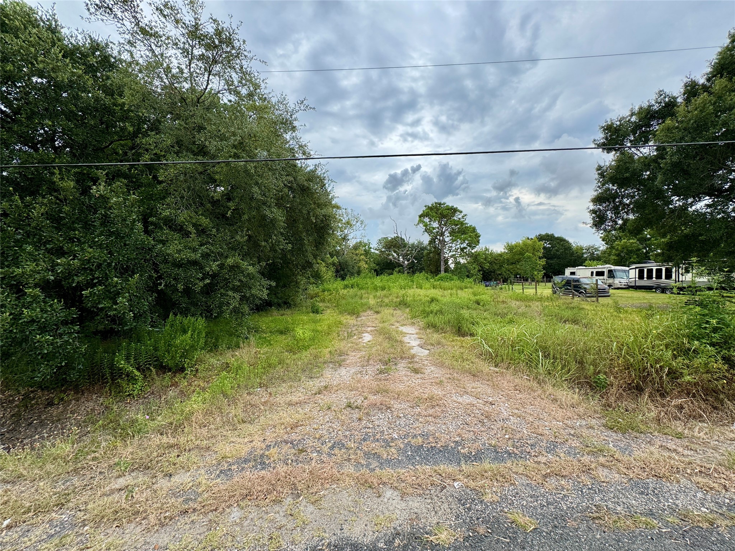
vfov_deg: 85.7
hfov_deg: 102.1
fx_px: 297
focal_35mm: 14
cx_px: 368
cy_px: 276
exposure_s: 1/1006
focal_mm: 2.22
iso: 50
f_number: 2.2
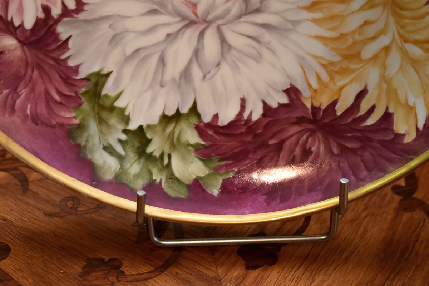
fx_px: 804
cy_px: 143
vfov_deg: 20.2
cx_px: 214
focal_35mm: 68
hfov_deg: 29.9
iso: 1600
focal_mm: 45
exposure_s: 1/60
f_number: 5
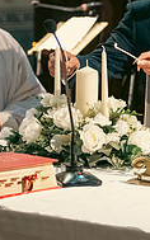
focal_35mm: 219
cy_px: 81
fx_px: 1434
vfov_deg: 9.6
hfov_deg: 5.9
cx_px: 262
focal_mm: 70
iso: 800
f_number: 3.5
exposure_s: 1/160
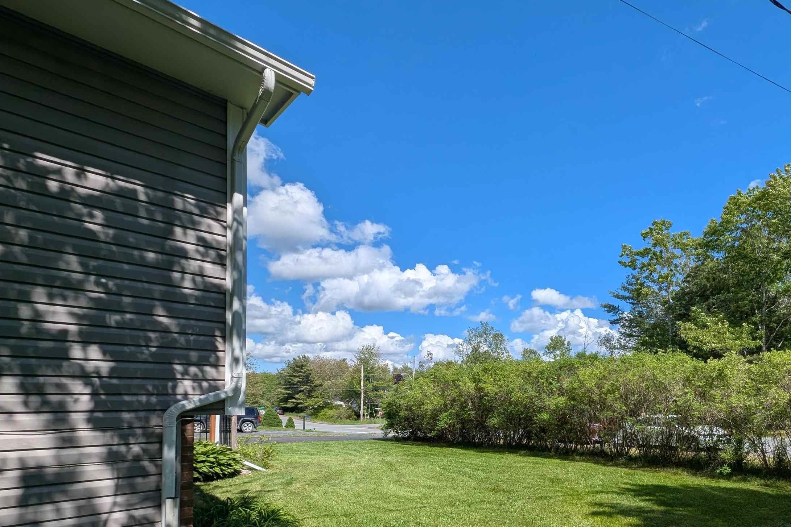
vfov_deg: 61.1
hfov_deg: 84.1
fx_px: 417
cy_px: 393
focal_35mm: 19
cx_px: 523
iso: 47
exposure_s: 1/1751
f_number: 2.2
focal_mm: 1.95
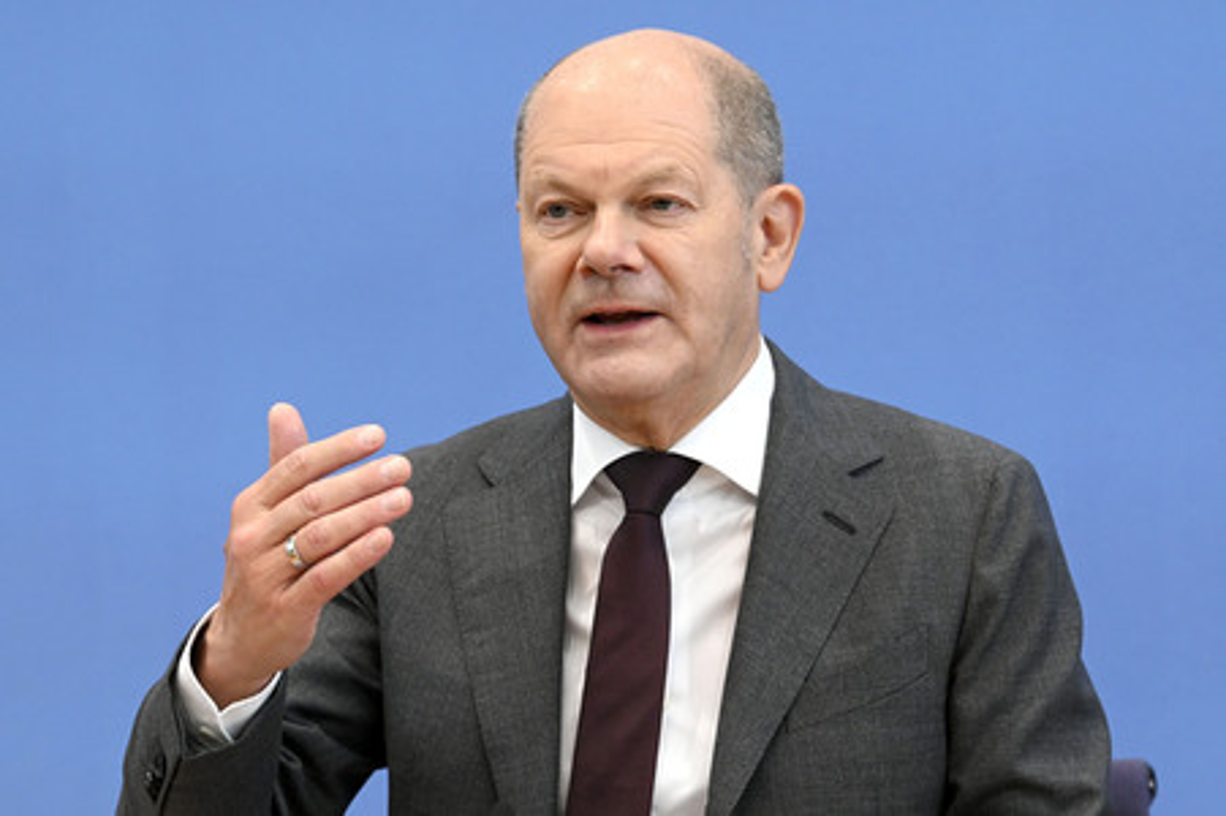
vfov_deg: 12.4
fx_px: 3743
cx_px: 613
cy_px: 408
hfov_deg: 18.6
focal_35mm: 110
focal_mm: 110
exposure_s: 1/640
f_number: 6.3
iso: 5000
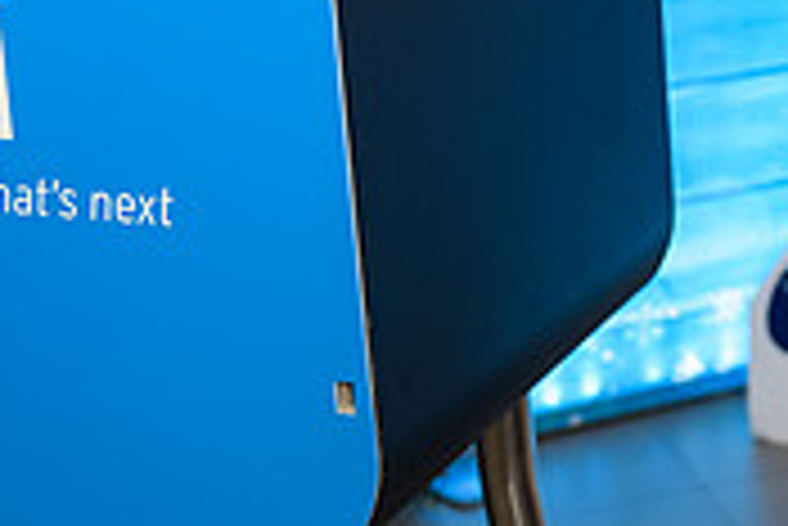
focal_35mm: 86
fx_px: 1884
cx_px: 716
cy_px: -97
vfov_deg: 15.4
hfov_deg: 23.0
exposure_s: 1/125
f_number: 3.2
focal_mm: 26
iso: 400
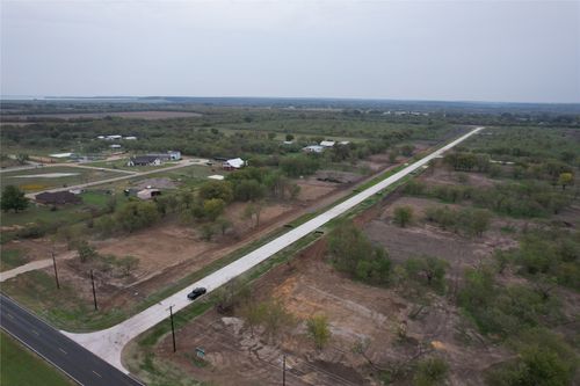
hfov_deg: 78.6
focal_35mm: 22
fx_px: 354
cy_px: 193
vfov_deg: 57.2
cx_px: 290
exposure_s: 1/125
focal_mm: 8.38
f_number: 2.8
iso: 150
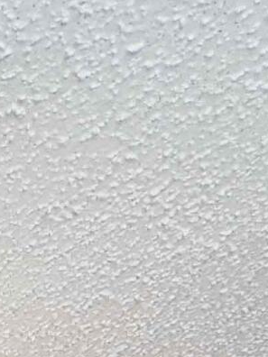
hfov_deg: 12.0
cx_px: -319
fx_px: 1094
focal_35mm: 106
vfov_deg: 11.8
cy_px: 1013
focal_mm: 2.22
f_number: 2.2
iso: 125
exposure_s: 1/120
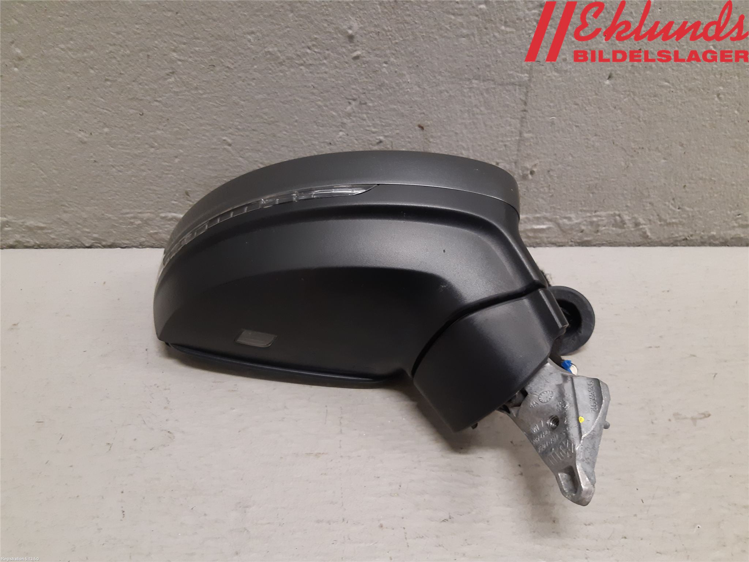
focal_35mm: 26
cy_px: 281
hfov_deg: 67.3
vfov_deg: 53.1
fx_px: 563
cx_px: 374
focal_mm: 3.93
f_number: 1.7
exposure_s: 1/50
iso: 200
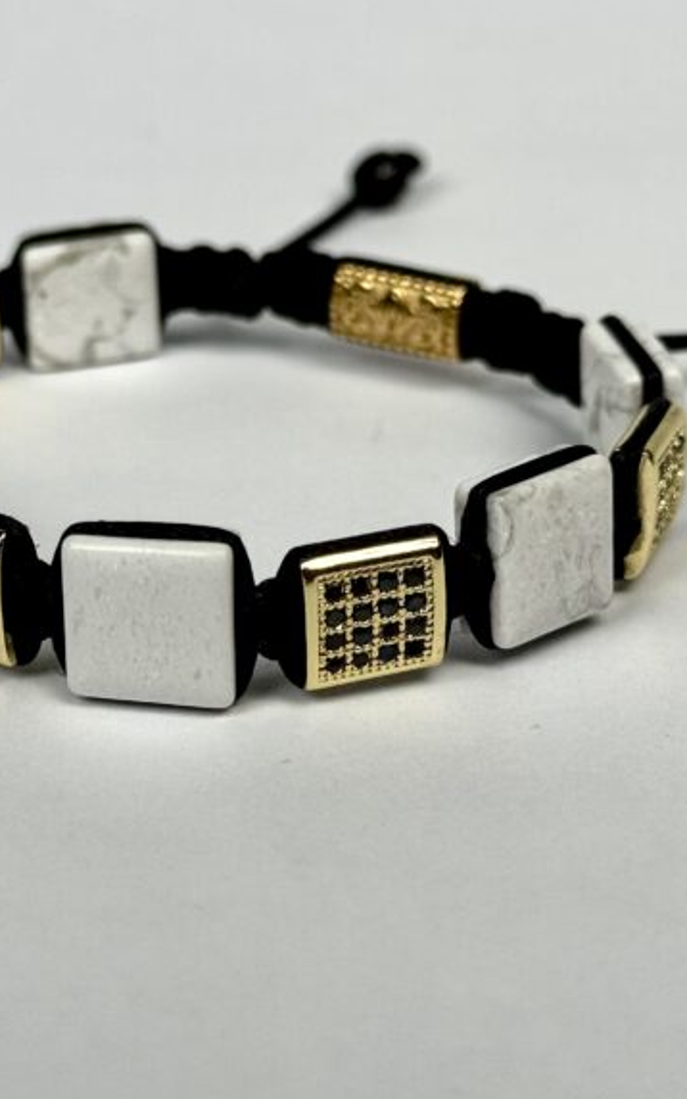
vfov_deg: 22.8
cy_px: 458
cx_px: 225
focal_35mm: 91
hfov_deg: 14.3
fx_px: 2727
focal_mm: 6.76
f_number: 1.78
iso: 80
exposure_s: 1/10526
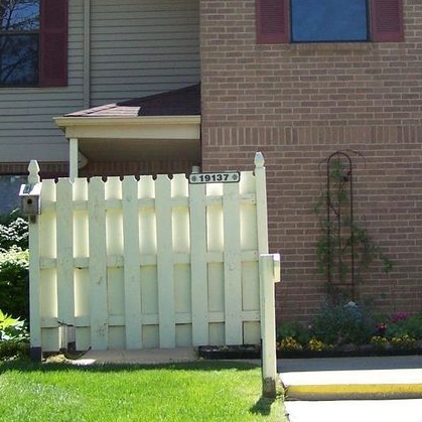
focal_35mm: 82
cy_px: 85
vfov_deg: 20.9
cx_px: 236
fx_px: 1131
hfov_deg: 21.1
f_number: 2.8
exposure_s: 1/500
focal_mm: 6.3
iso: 80
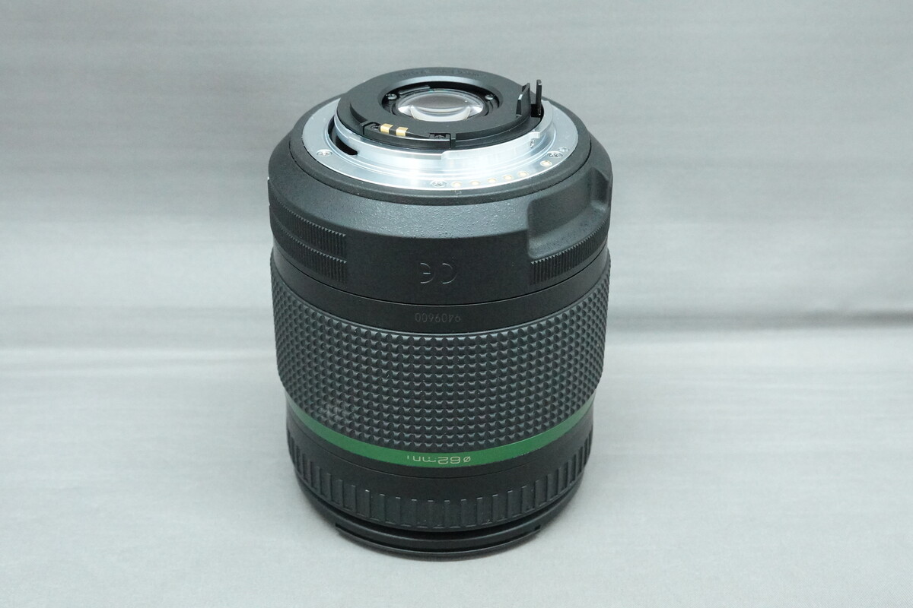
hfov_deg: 36.2
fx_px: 1395
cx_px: 456
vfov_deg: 24.6
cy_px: 304
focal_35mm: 55
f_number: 5.6
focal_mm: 20.26
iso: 3200
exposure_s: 1/60
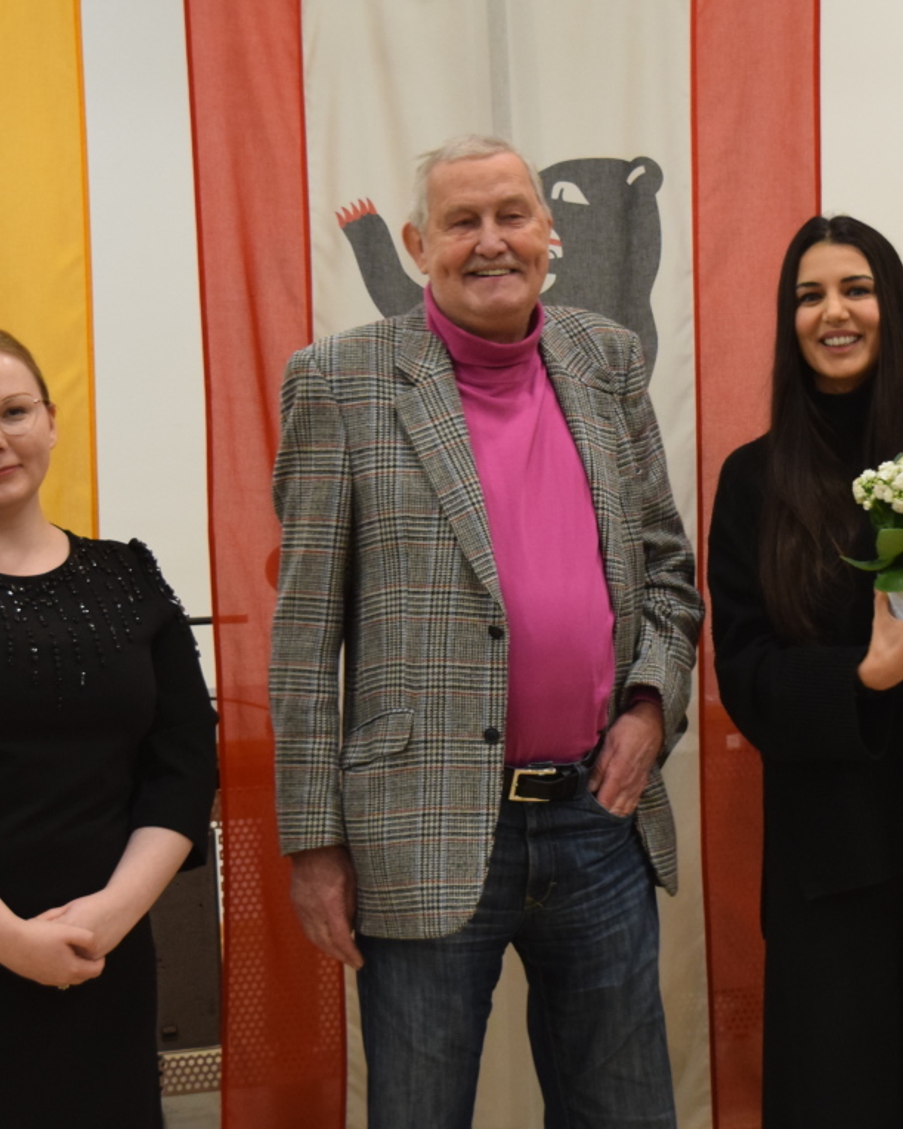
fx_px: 3141
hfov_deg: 16.3
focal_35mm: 94
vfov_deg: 20.4
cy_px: 624
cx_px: 568
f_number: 4.5
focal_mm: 34
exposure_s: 1/60
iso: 1100
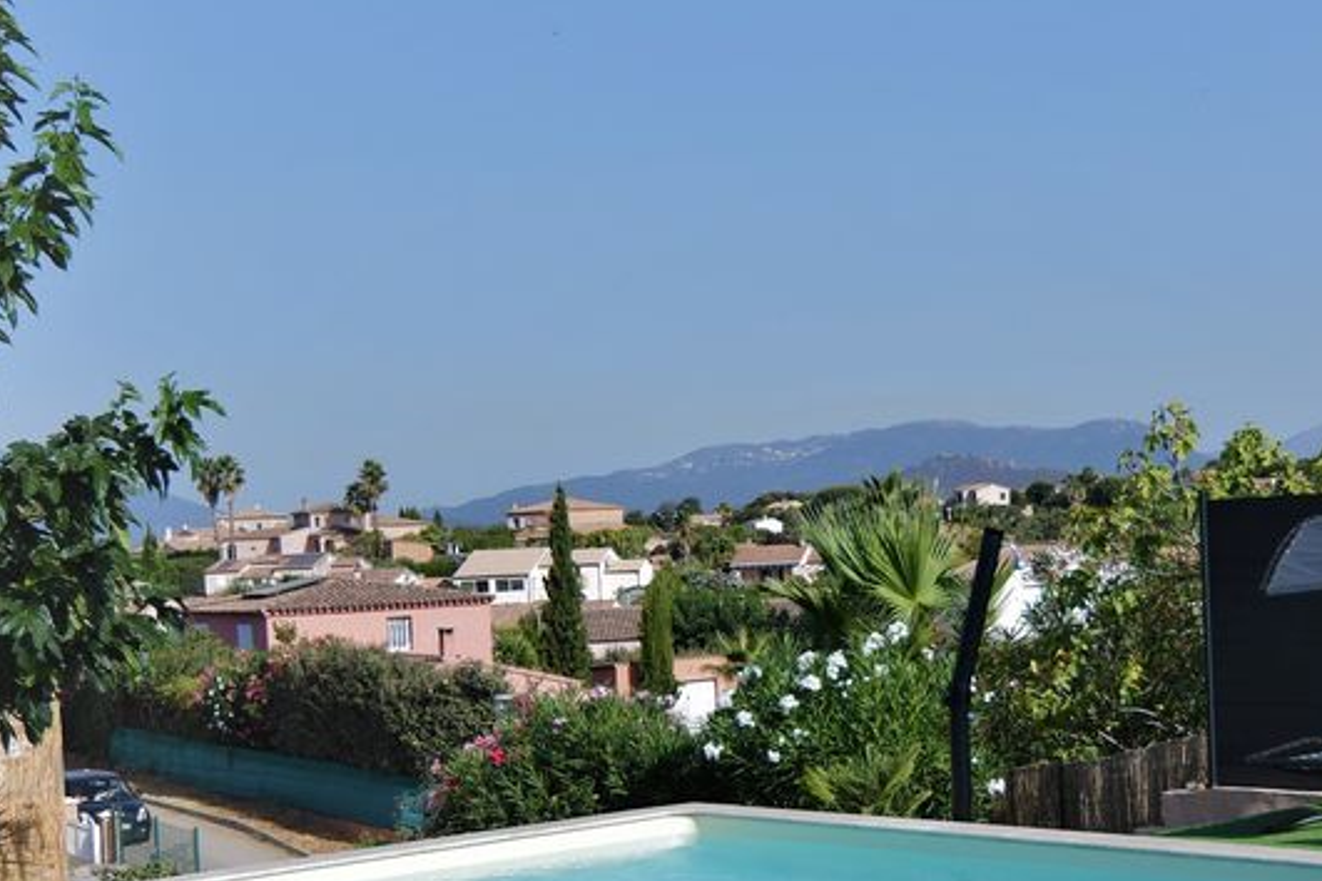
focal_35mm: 65
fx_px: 2385
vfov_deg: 20.9
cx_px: 881
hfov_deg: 30.8
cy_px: 564
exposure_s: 1/2500
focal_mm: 23
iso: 100
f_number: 4
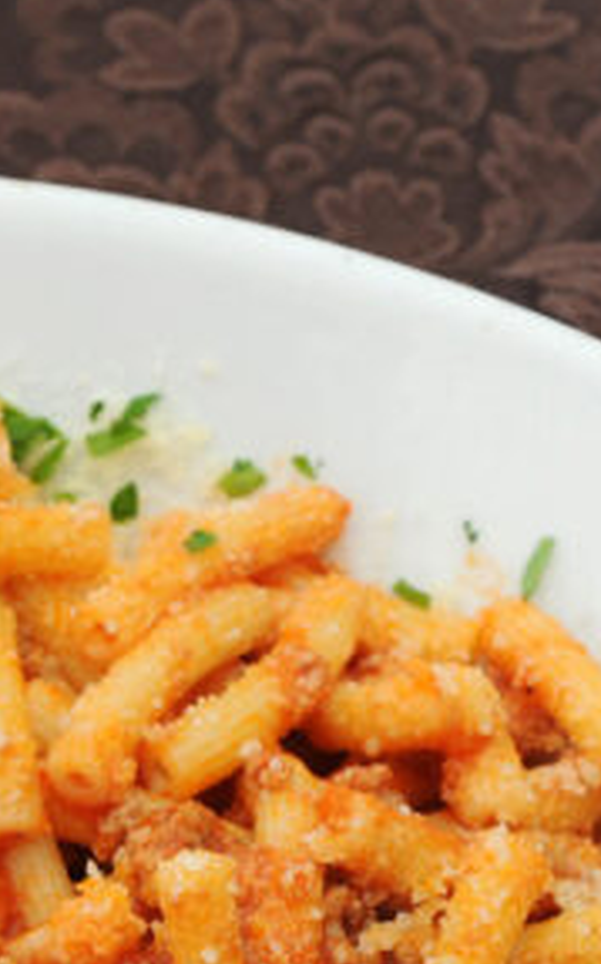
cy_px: 1100
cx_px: -359
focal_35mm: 160
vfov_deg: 12.8
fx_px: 4199
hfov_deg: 8.0
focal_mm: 44
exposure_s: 1/250
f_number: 9
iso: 400
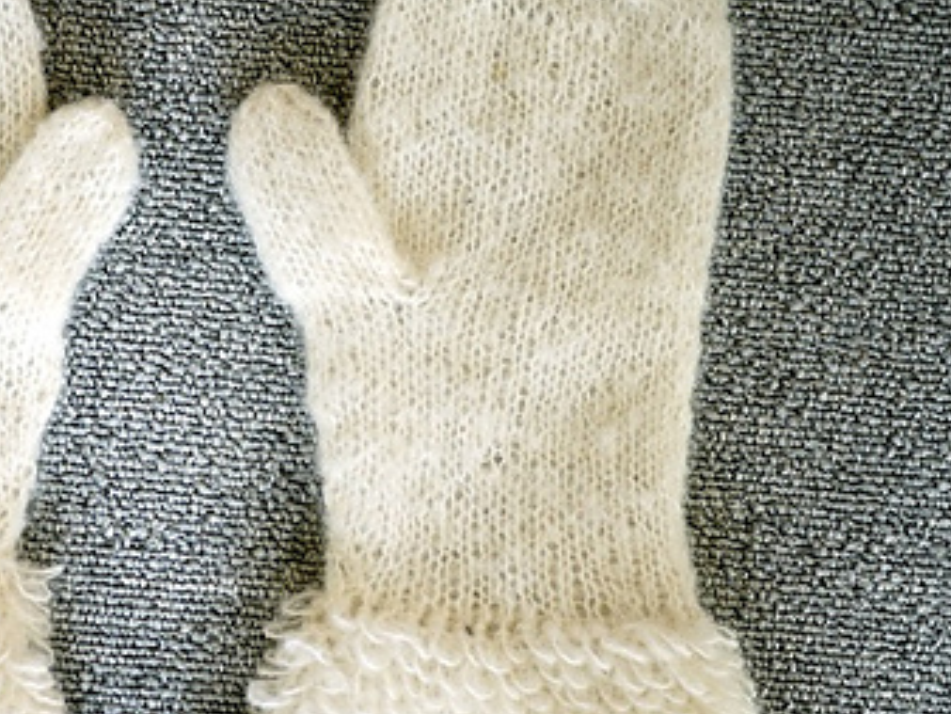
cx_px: 186
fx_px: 2089
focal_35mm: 76
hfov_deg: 25.2
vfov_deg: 19.3
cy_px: 514
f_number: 1.7
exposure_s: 1/100
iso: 100
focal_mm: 20
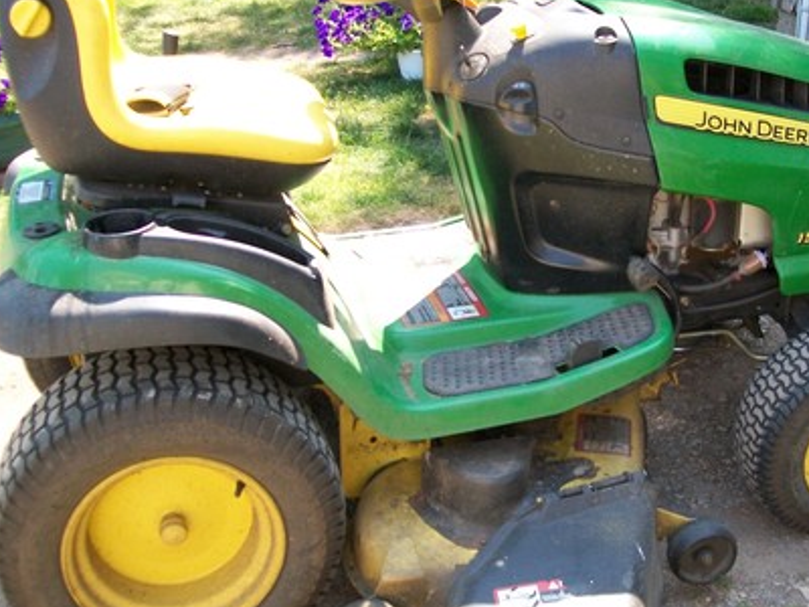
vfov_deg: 29.6
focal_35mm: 49
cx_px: 485
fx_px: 1145
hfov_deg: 38.7
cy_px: 257
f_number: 2.7
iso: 80
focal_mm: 6
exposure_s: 1/160
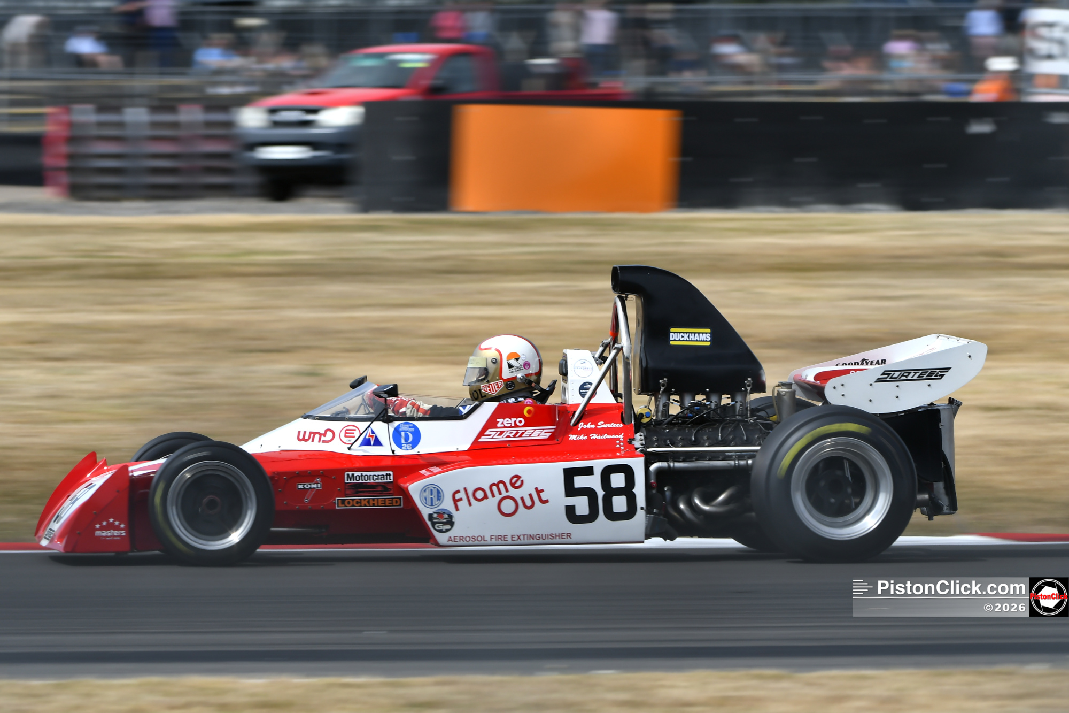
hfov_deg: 6.9
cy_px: 356
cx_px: 534
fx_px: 8907
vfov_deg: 4.6
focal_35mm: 300
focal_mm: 200
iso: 100
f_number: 6.3
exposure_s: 1/250
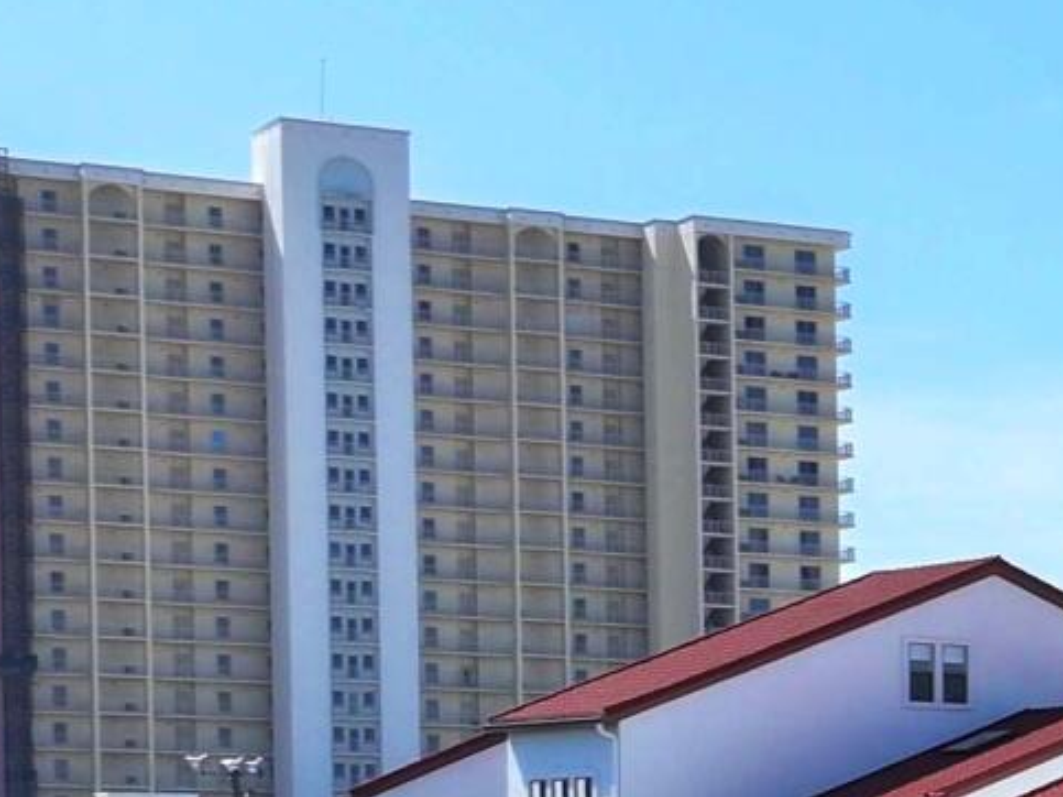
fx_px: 4574
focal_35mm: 149
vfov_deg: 9.7
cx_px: 2564
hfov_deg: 11.1
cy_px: 1159
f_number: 2.8
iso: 170
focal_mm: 12.29
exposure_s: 1/2500
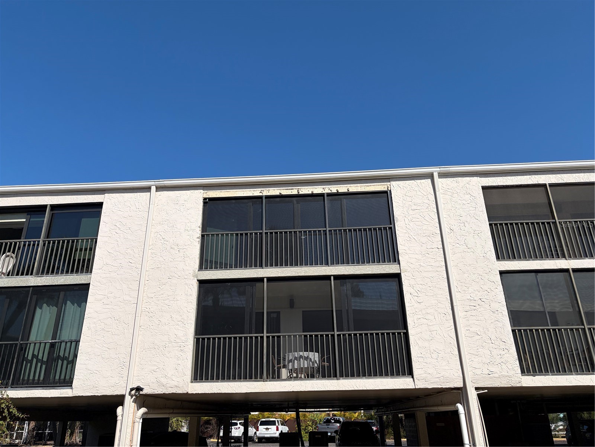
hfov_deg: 67.3
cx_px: 298
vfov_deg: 53.1
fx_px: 447
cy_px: 224
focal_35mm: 26
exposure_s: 1/7813
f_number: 1.6
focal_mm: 5.96
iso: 64
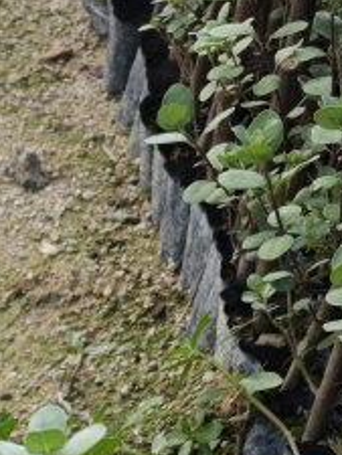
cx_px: -358
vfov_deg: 14.0
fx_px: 1435
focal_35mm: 109
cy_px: 1006
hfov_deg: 12.0
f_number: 1.6
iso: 50
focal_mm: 6.55
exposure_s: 1/405
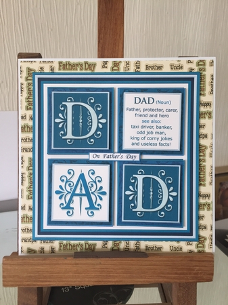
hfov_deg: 48.2
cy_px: 152
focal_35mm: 29
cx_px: 114
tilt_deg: -15.2
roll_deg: -1.2
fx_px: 255
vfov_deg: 61.7
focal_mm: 4.15
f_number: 2.2
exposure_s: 1/33
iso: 40
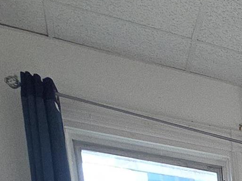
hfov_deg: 16.6
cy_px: 477
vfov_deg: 12.7
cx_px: 521
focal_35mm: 78
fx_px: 545
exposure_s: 1/120
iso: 50
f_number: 2.2
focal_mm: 2.2
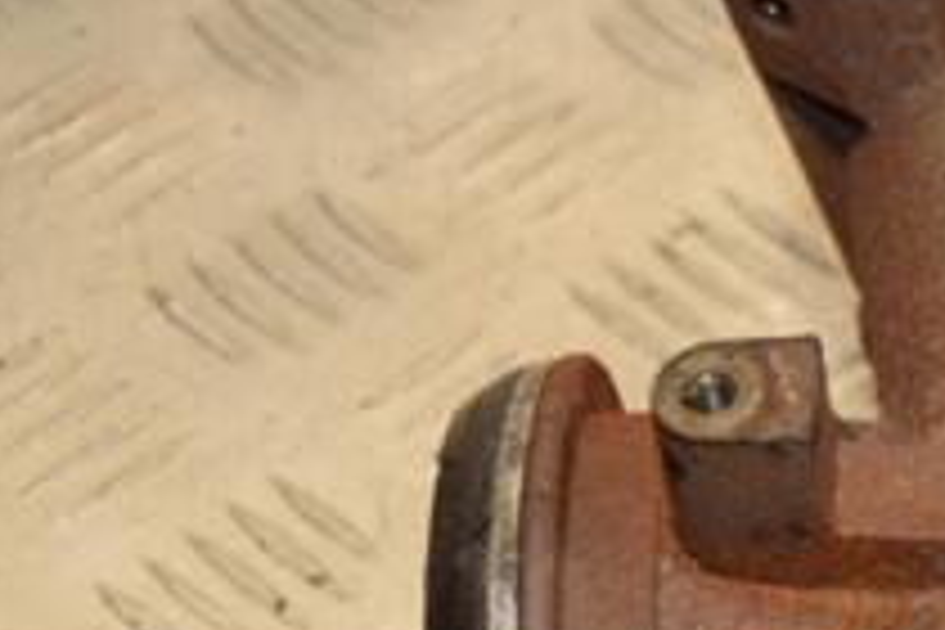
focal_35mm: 206
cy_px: 518
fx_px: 5407
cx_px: 1328
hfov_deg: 9.7
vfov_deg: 6.7
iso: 800
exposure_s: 1/160
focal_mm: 48
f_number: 4.8
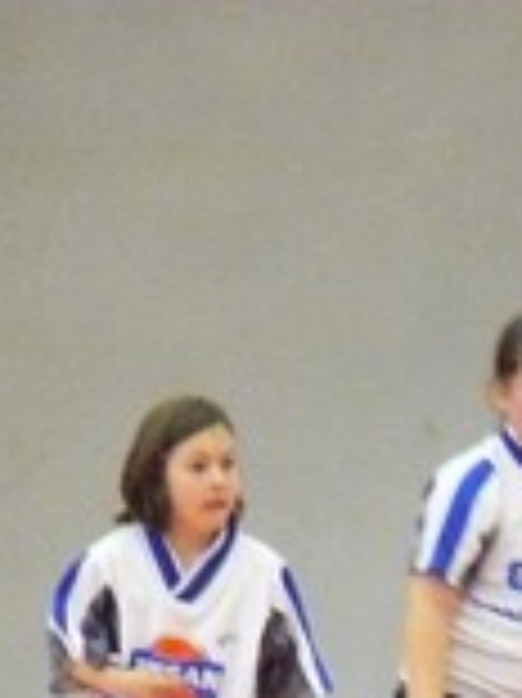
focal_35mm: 1169
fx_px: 23537
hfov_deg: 1.3
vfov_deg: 1.7
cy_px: 700
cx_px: 594
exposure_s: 1/125
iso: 1250
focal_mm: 72
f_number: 3.6
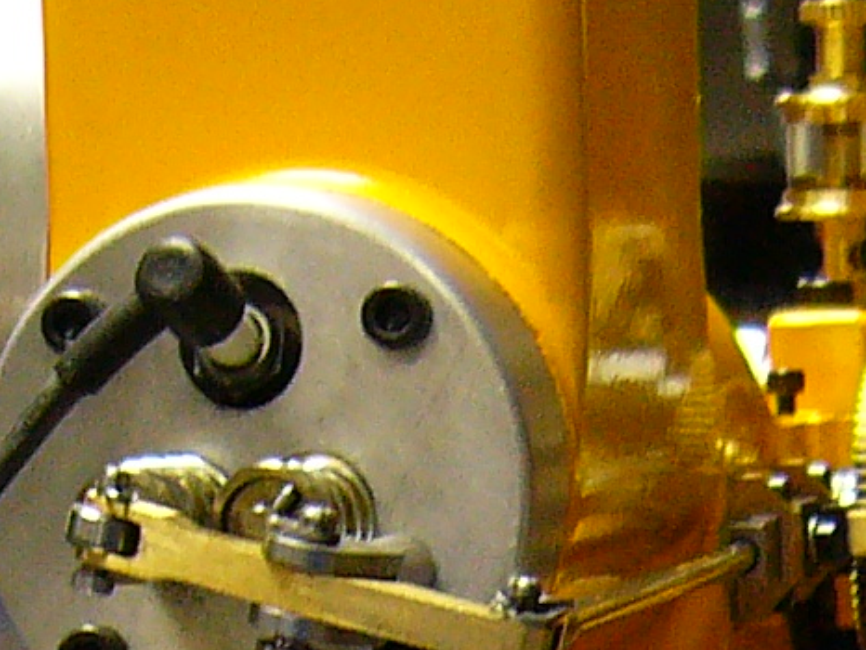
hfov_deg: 11.4
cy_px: 1250
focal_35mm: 173
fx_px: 4330
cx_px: 489
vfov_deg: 8.2
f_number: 2.8
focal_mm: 5.8
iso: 200
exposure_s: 1/15
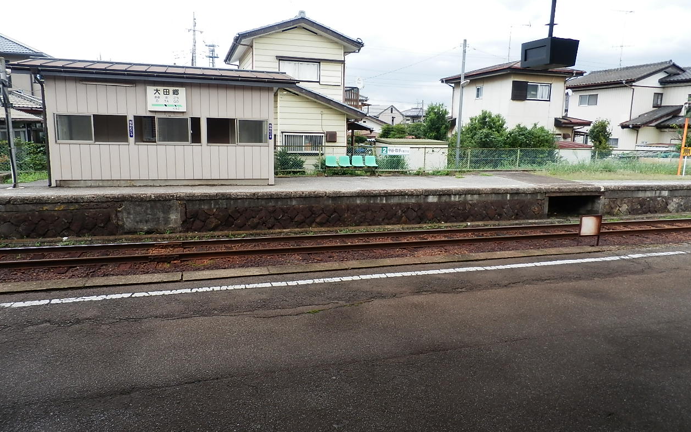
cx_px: 352
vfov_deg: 47.6
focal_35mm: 26
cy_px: 218
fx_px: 490
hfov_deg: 70.4
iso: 80
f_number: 3
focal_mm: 4.2
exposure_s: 1/200
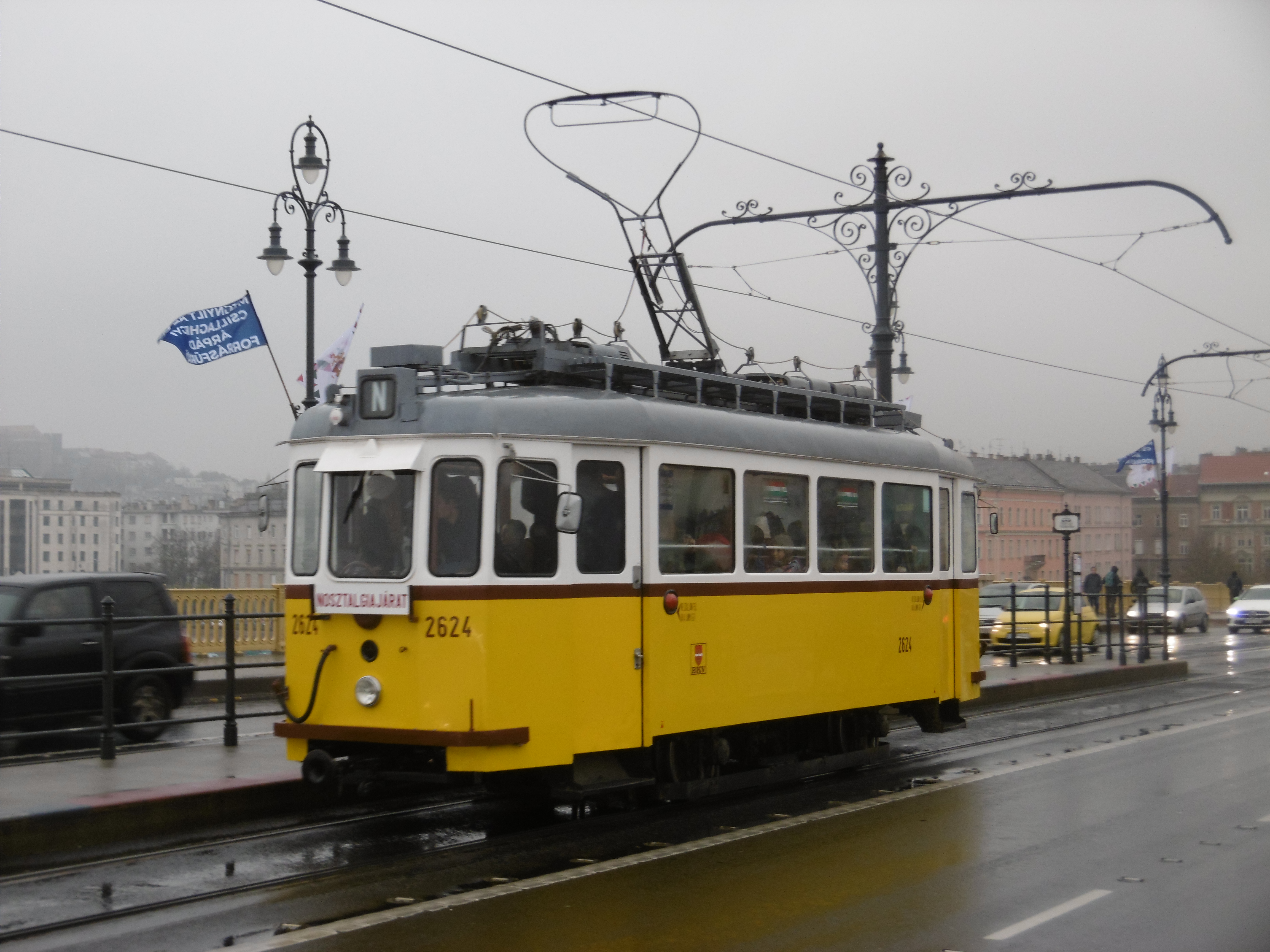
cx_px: 635
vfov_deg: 24.8
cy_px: 476
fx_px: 2165
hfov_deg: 32.7
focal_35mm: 59
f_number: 4.2
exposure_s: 1/60
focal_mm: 10.5
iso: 100
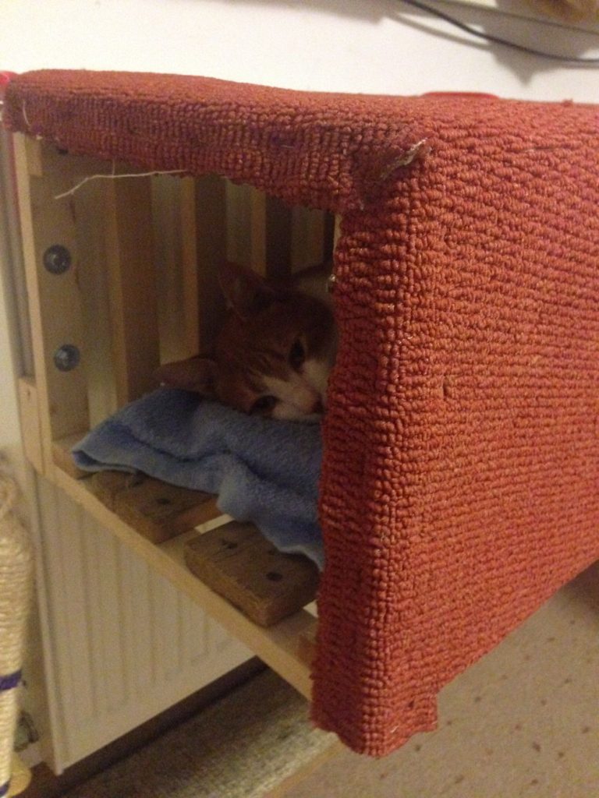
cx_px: 300
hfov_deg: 42.9
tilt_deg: -18.0
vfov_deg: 55.4
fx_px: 761
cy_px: 399
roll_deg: -3.3
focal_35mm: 33
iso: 800
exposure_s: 1/15
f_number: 2.4
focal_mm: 4.12
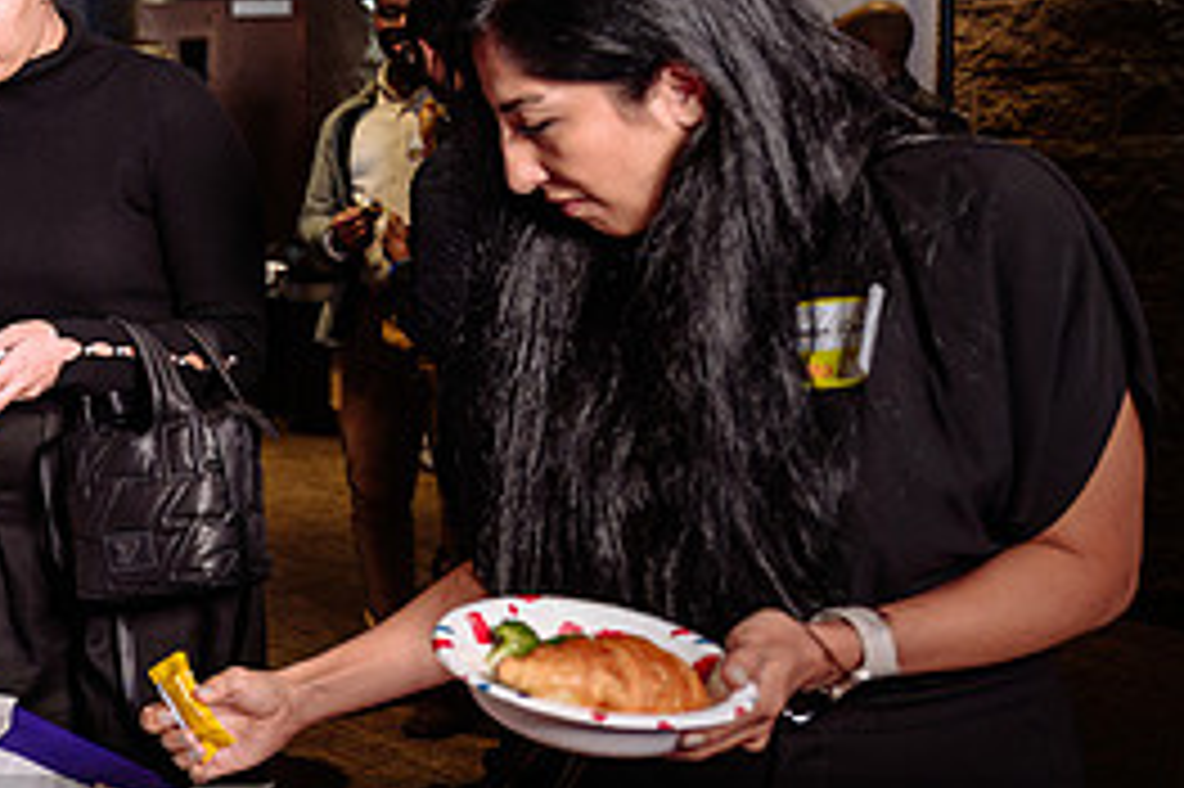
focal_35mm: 53
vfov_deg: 25.4
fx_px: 1742
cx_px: -95
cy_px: 308
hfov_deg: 33.2
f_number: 2.8
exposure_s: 1/160
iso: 500
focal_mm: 24
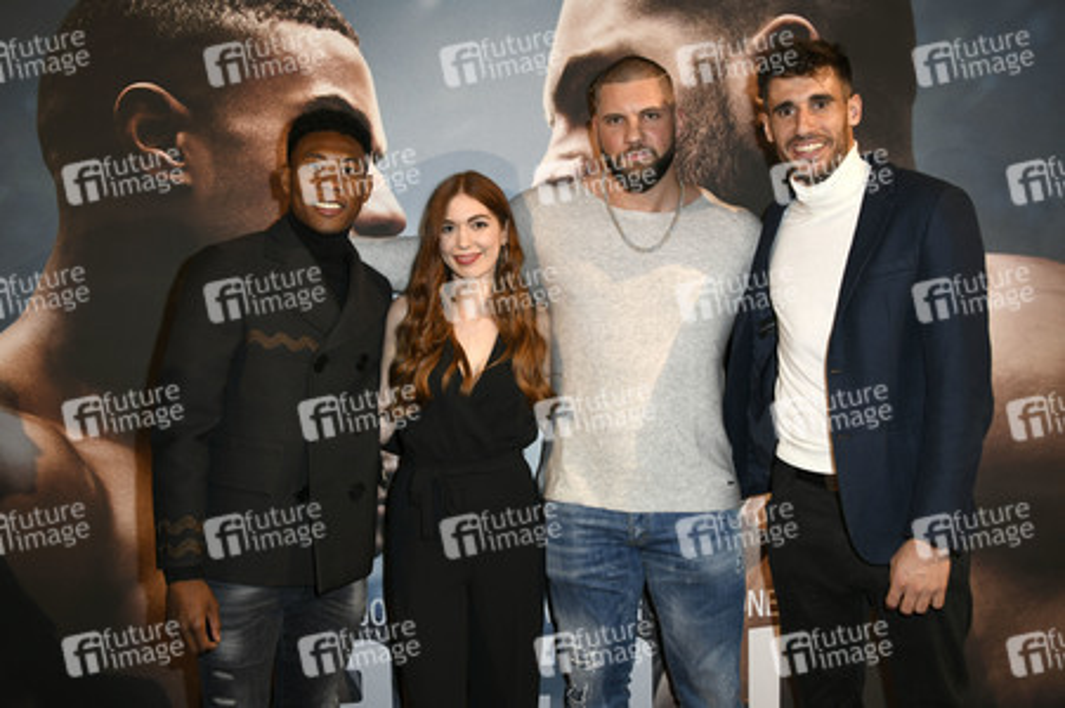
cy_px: 354
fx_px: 946
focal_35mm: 32
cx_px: 532
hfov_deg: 58.8
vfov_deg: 41.1
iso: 500
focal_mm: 32
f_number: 6.3
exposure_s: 1/125
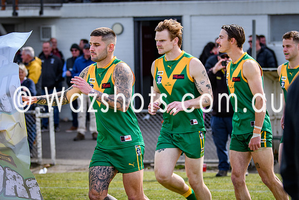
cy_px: 118
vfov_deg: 7.6
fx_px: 1510
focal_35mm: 182
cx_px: 142
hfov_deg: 11.3
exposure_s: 1/5000
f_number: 2.8
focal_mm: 82
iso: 500
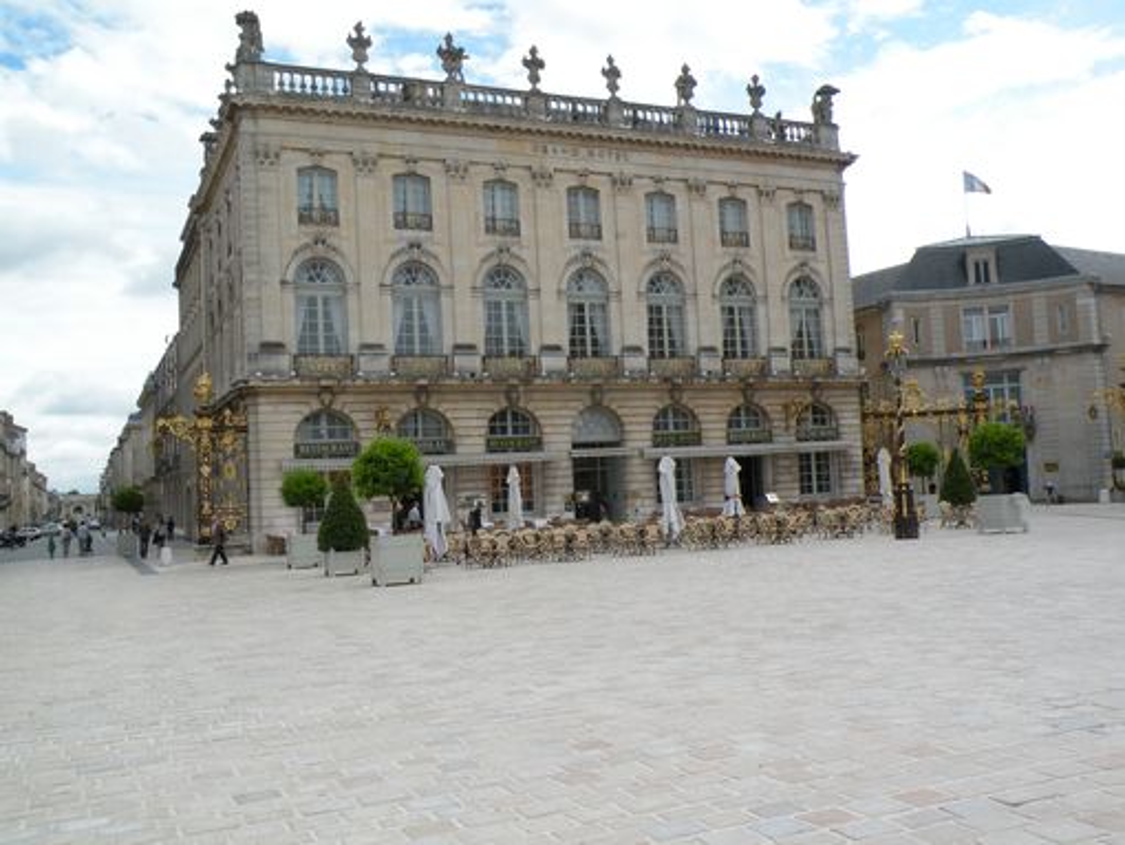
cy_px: 422
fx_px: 1073
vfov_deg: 43.0
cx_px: 562
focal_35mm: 33
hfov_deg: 55.3
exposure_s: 1/224
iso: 64
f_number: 7.1
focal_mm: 5.8
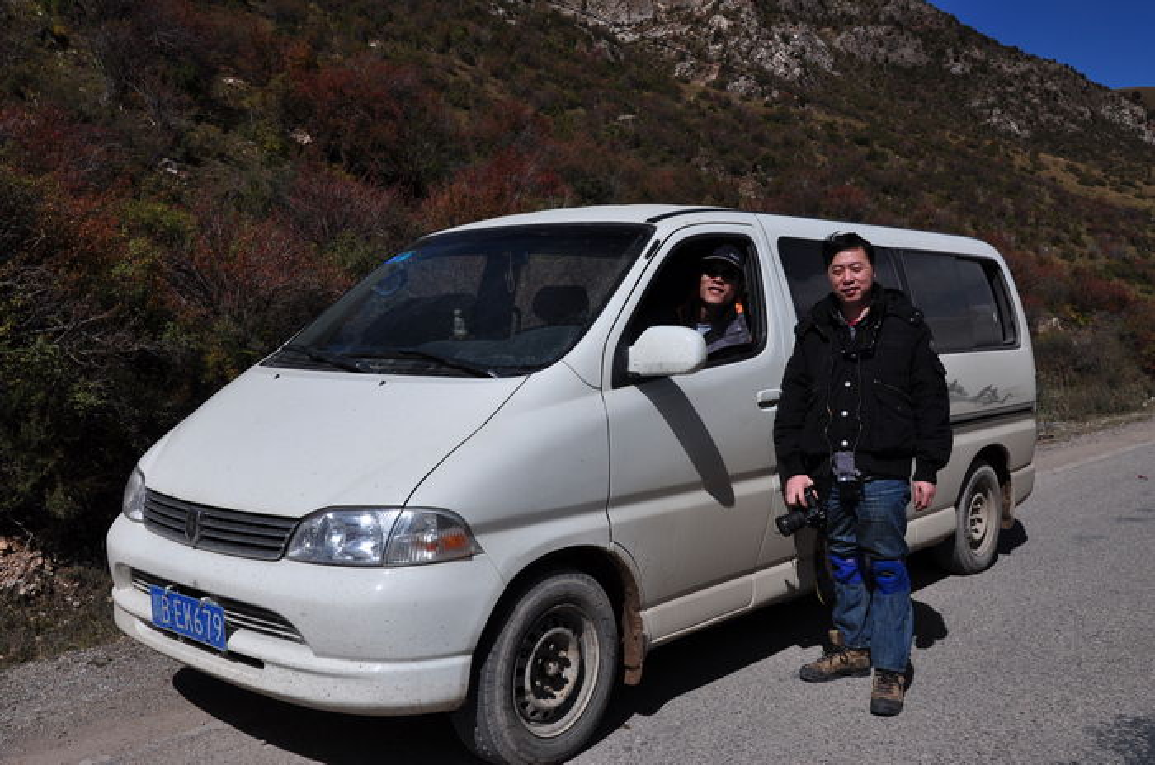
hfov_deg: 53.2
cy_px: 382
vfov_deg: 36.7
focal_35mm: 36
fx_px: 1153
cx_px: 578
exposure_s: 1/1000
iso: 200
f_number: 10
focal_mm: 24
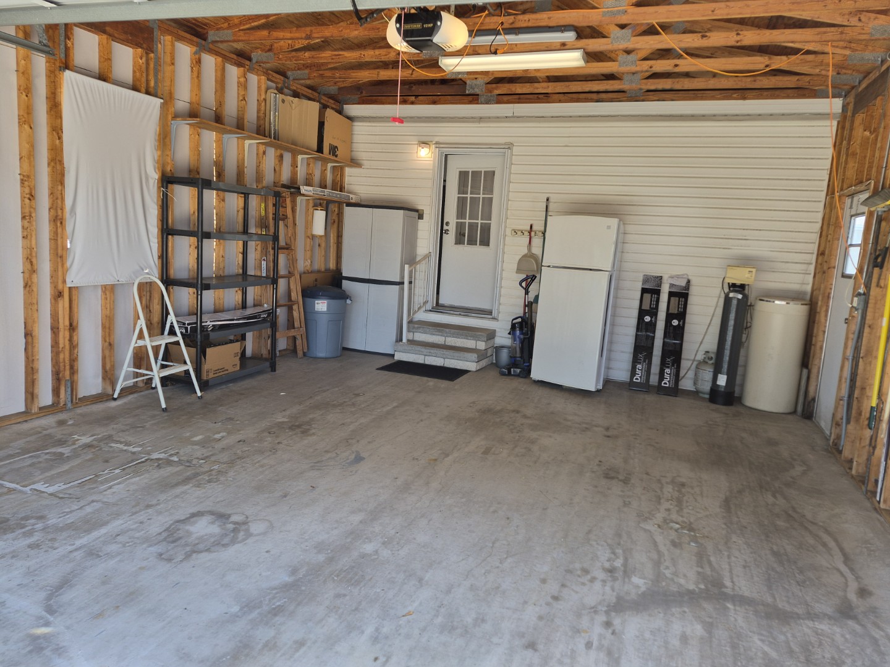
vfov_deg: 58.9
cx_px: 445
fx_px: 591
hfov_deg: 73.9
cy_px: 334
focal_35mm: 23
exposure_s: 1/120
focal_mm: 5.4
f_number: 1.8
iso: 40
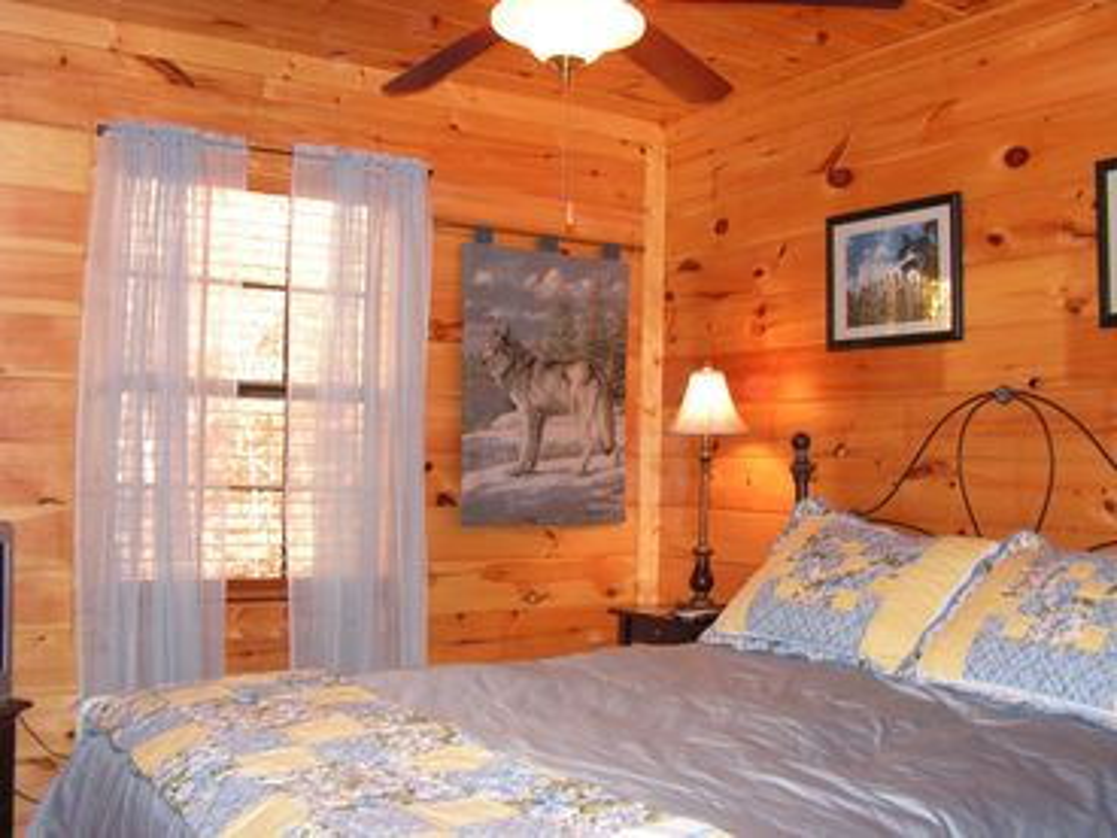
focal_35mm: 36
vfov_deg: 39.7
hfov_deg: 51.4
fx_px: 1162
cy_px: 419
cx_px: 558
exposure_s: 1/40
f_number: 3.2
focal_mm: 6
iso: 200
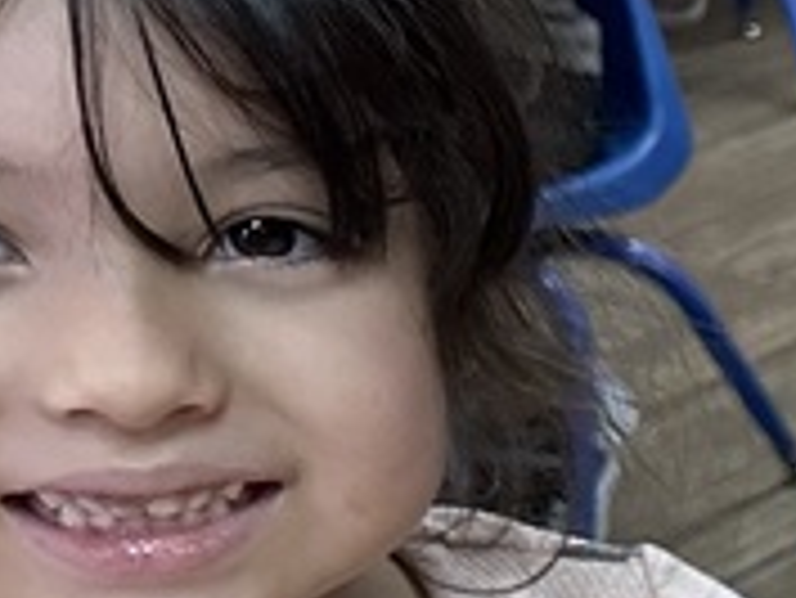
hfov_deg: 11.0
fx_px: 3198
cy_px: 1061
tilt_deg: -35.8
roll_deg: -1.3
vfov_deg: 10.1
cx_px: 2141
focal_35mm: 139
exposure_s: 1/60
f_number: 1.78
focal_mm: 6.86
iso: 500
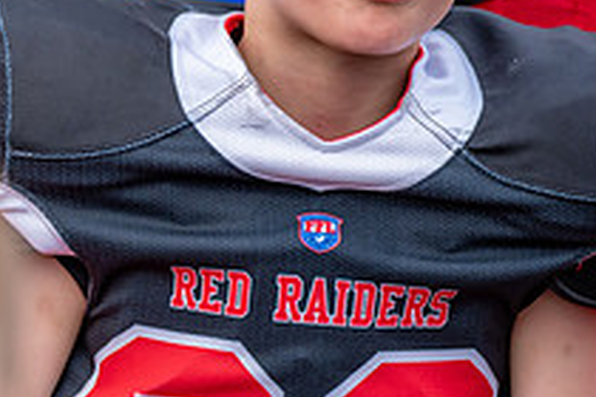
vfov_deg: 3.8
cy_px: 35
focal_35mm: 365
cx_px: 267
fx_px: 6042
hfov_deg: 5.6
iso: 500
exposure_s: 1/500
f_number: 2.8
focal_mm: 132
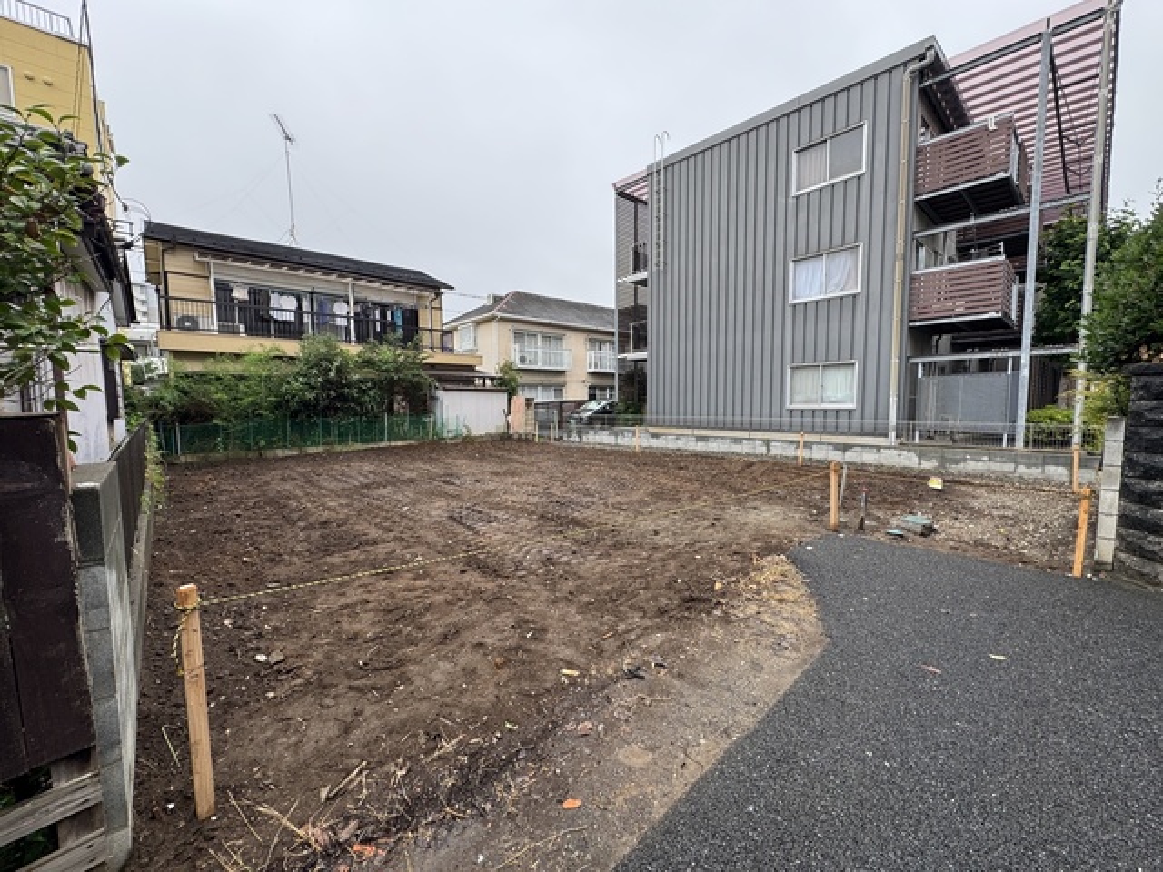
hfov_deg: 102.1
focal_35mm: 14
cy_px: 436
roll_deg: +1.3
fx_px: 470
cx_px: 582
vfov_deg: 85.7
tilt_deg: -4.0
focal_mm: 2.22
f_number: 2.2
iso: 40
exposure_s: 1/133
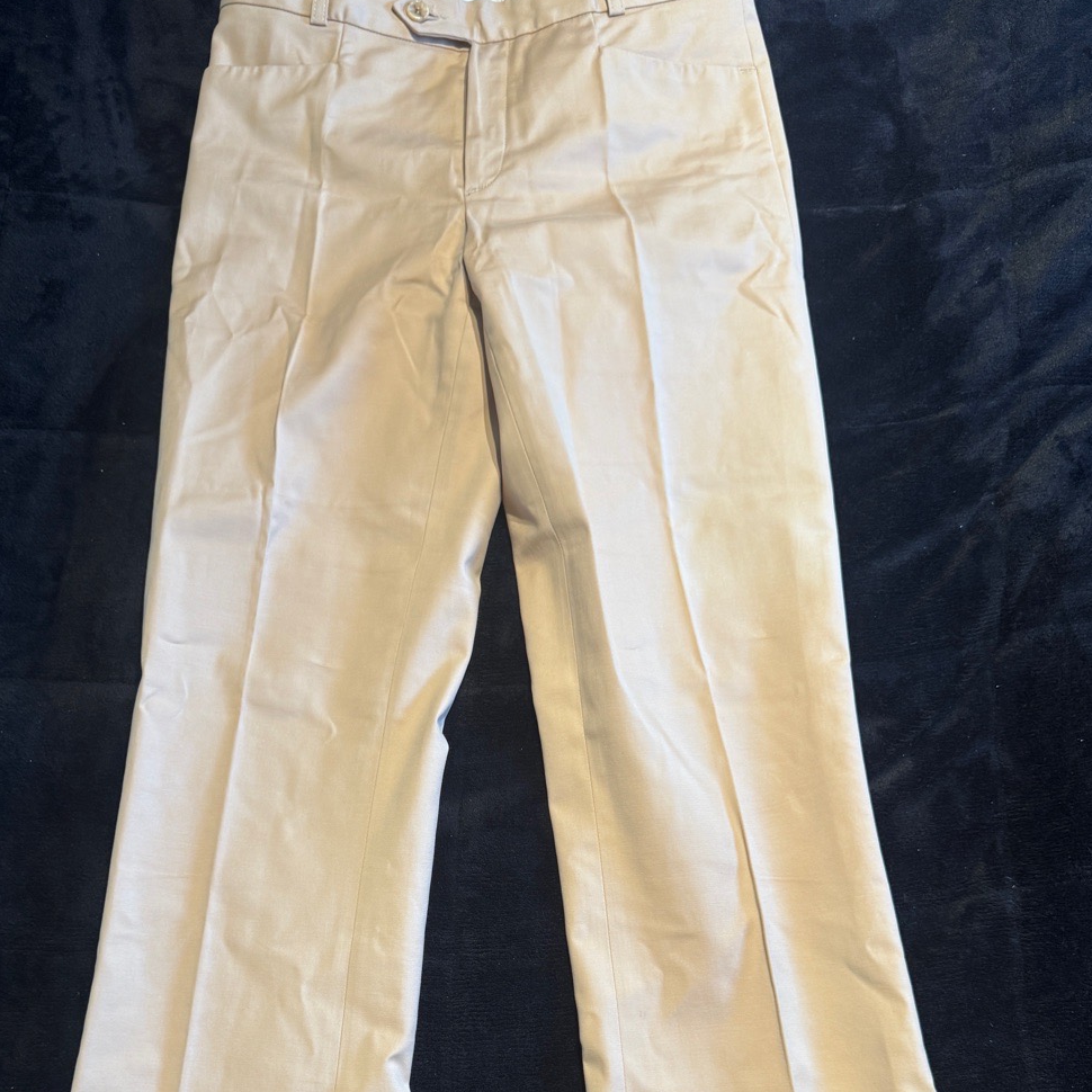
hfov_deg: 47.2
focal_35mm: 35
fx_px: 1249
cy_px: 813
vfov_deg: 45.7
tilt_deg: -76.2
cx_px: 493
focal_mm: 6.76
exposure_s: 1/76
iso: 200
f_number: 1.78
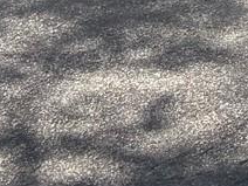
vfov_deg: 6.4
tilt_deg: -2.9
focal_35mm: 196
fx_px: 1404
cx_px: 442
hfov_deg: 9.6
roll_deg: +1.5
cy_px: -498
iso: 50
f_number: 1.6
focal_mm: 5.96
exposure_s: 1/1587
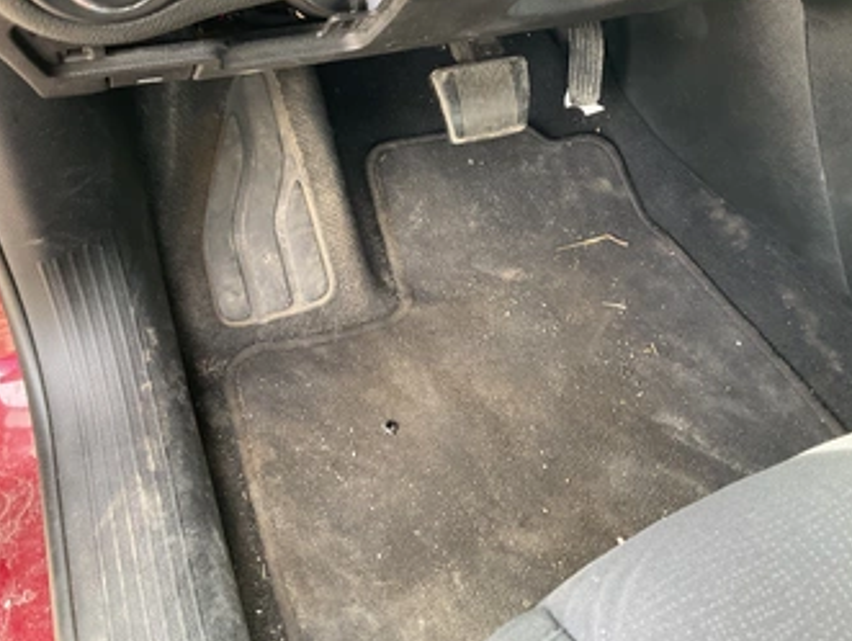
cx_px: 461
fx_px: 862
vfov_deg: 40.6
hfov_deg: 52.5
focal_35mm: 35
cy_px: 265
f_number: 1.8
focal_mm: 3
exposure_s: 1/60
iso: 80
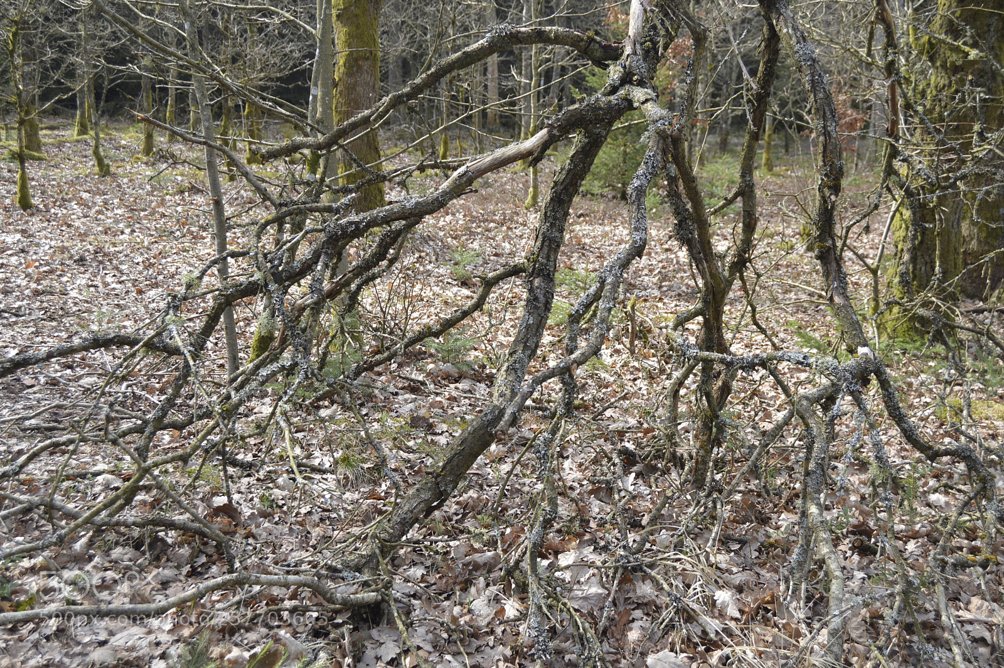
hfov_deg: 46.4
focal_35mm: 42
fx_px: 1170
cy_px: 334
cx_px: 502
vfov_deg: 31.8
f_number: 5.6
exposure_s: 1/125
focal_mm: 28
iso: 110
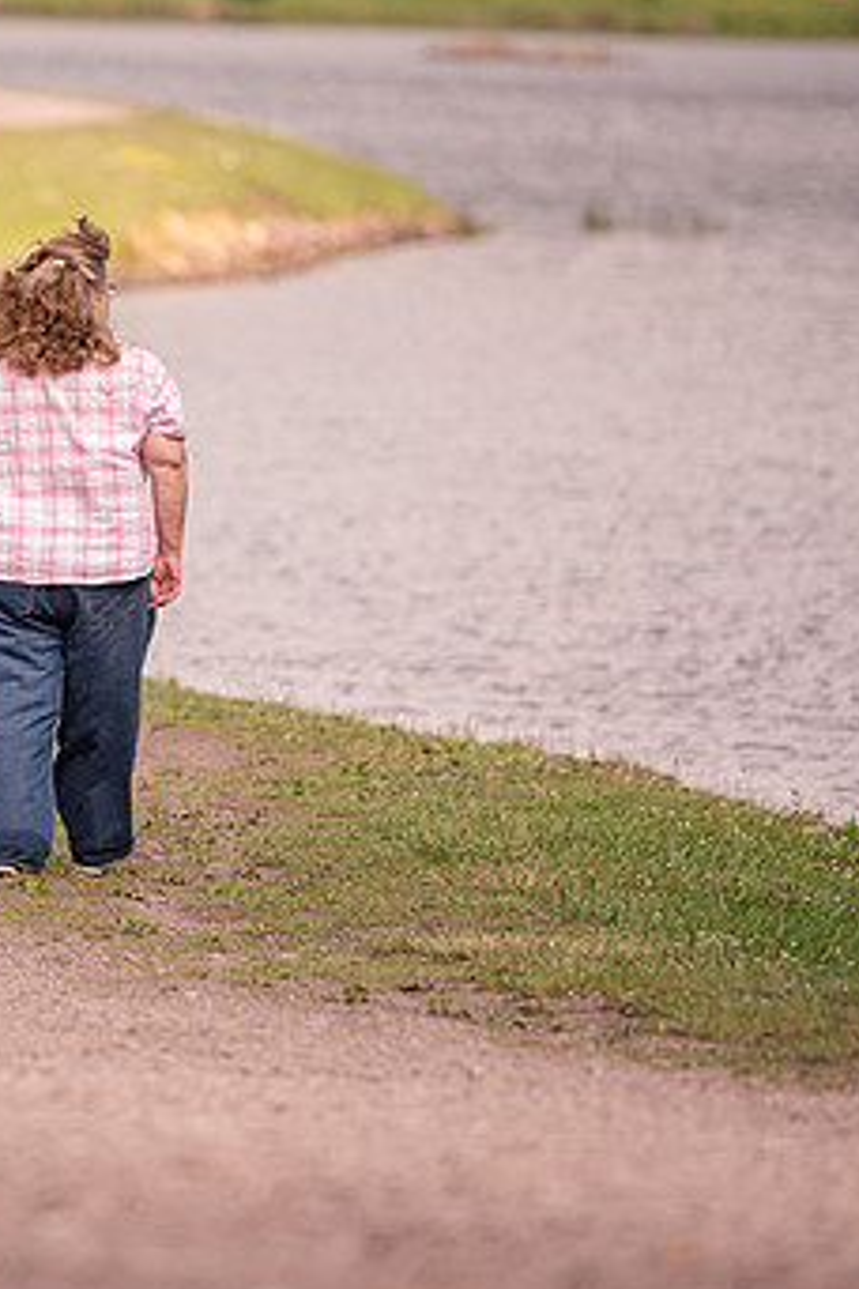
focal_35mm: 339
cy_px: 624
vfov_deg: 6.1
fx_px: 12132
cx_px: 11
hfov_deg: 4.1
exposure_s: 1/4000
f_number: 3.2
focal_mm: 200
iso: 400
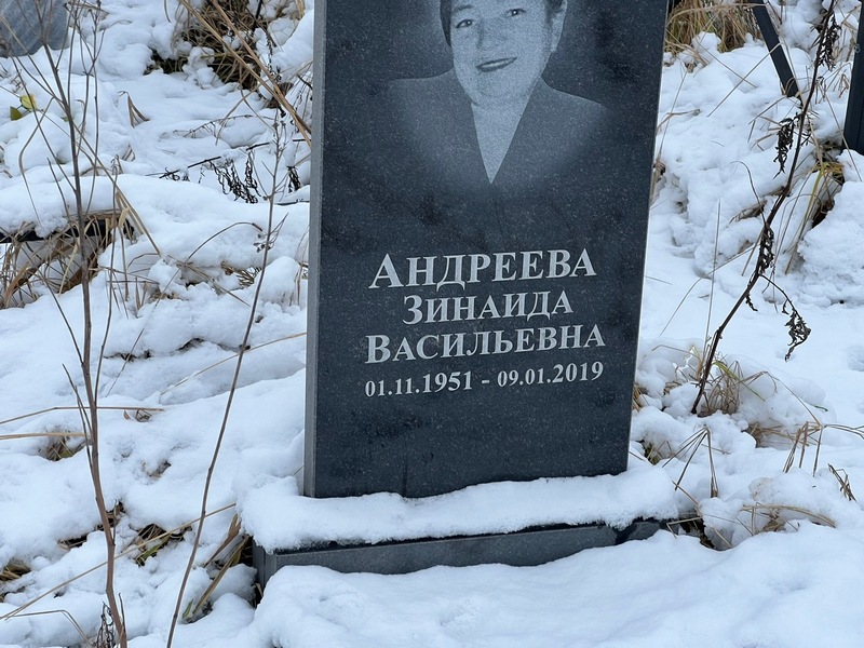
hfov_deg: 25.3
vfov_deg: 19.1
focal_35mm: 77
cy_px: 324
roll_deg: -2.3
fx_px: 1922
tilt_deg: -22.7
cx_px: 432
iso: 32
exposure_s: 1/120
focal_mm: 9
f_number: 2.8
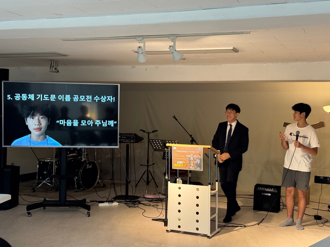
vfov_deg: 30.3
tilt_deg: -1.1
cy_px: 124
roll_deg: -0.6
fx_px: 458
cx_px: 165
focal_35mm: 48
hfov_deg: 39.7
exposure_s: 1/40
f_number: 1.78
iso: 320
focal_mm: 6.76
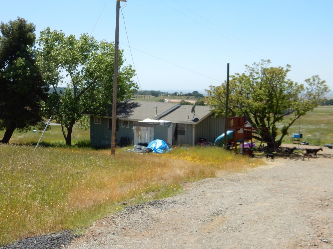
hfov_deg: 43.9
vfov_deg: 33.6
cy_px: 124
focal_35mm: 43
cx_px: 166
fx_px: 414
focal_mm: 7.6
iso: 125
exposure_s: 1/1000
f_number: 4.2
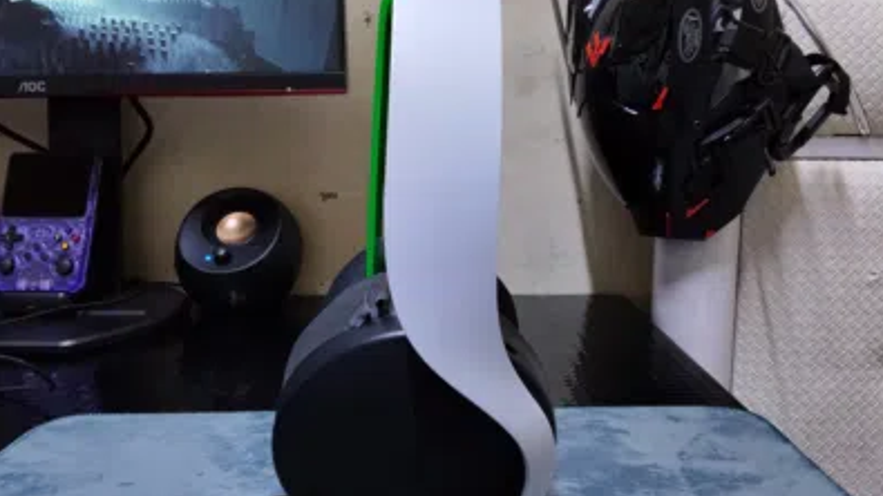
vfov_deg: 36.6
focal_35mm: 32
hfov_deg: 61.0
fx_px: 749
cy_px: 214
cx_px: 443
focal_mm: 2.78
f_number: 2
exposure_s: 1/33.3
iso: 200
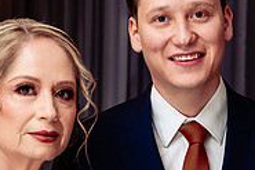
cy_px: 171
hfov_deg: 12.7
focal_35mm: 160
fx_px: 1132
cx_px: 232
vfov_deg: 8.5
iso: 400
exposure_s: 1/125
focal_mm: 48
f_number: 2.8
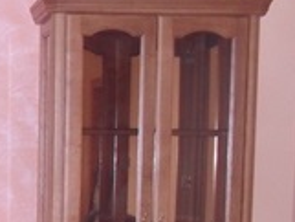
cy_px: 273
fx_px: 989
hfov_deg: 15.3
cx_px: -180
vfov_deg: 12.5
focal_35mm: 116
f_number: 3.2
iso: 320
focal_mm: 6.3
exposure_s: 1/45
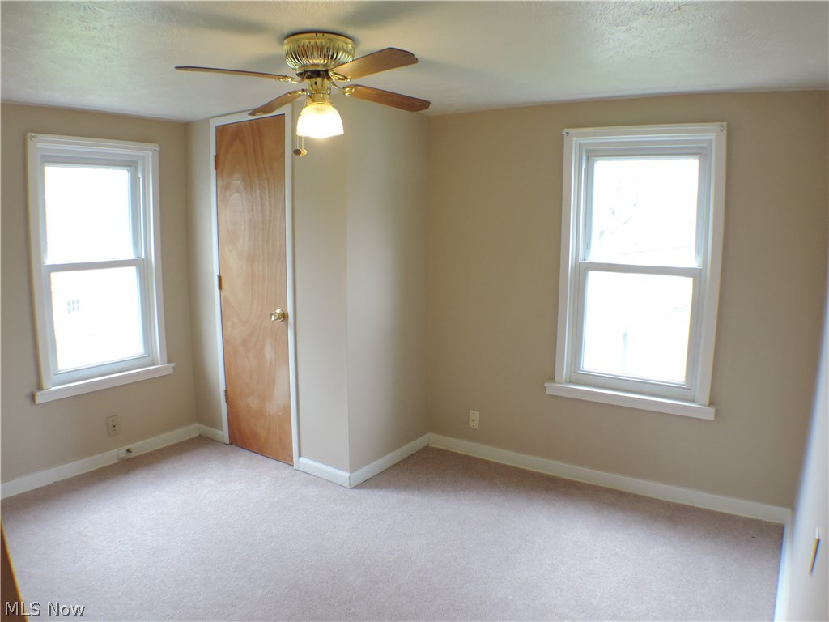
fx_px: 718
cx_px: 414
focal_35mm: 30
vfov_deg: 46.8
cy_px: 311
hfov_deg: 60.0
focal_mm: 5.3
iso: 250
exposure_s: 1/30
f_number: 3.1
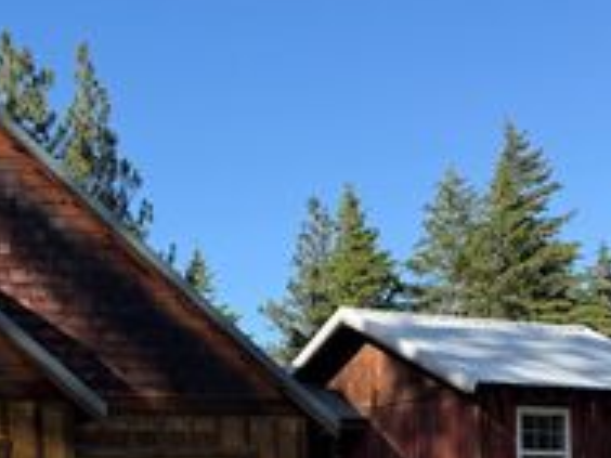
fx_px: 1130
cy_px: 479
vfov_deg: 21.9
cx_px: 29
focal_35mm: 64
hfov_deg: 28.7
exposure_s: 1/2445
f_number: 1.78
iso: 80
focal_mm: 6.76
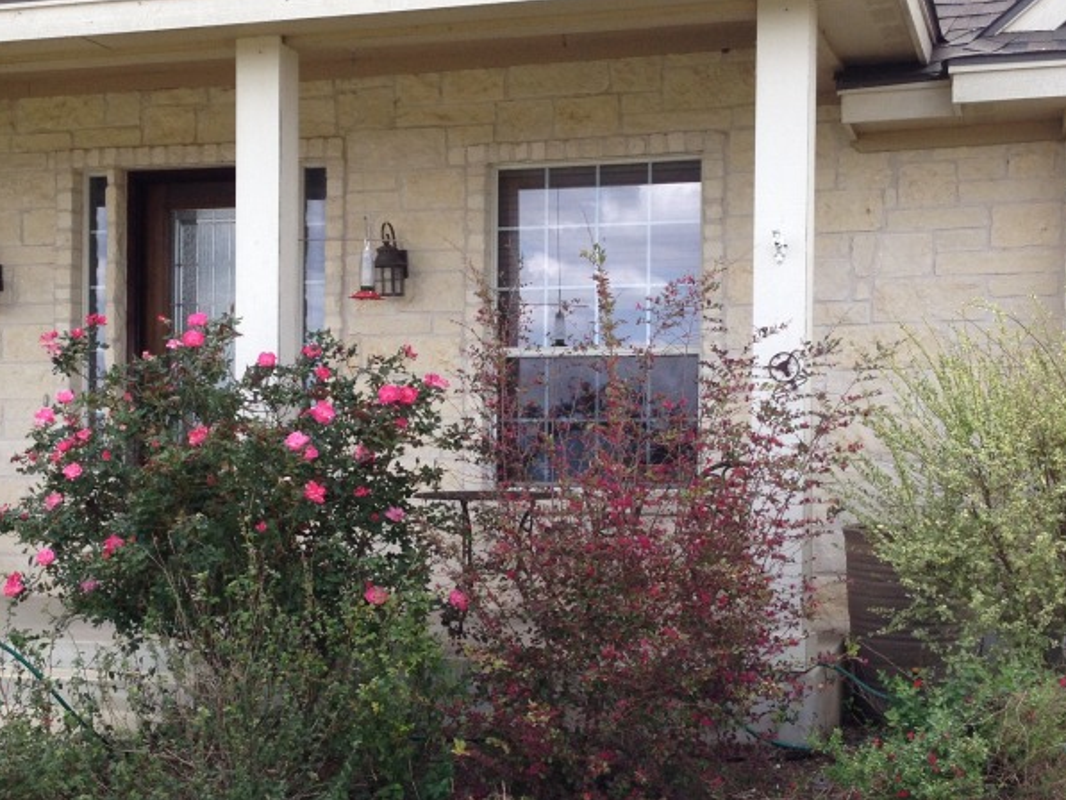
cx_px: 493
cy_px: 468
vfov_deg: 24.4
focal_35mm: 60
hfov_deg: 32.2
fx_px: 1848
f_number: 2.4
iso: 50
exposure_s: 1/593
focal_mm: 4.28
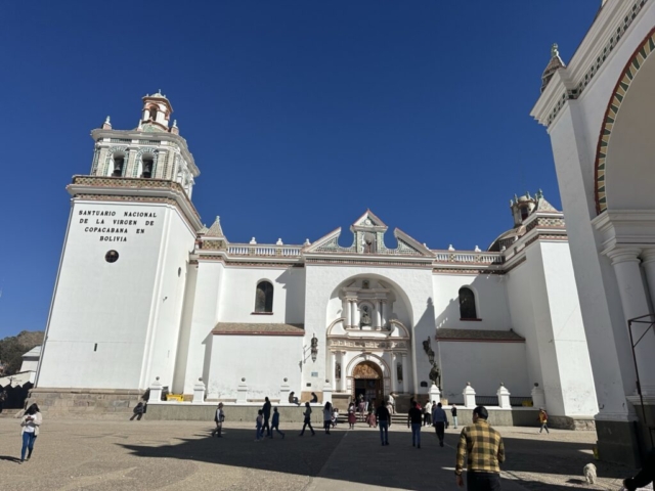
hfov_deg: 71.6
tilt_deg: +18.5
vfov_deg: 56.8
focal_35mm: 24
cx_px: 328
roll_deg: +0.5
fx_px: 454
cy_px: 246
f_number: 1.78
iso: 80
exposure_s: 1/12048
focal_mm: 6.86
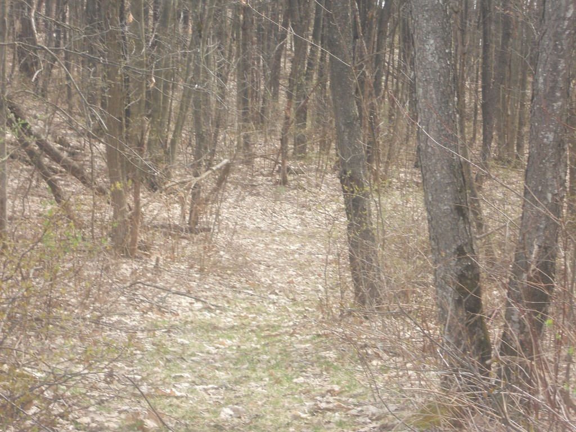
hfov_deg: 18.2
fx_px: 1797
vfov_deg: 13.7
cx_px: 288
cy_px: 216
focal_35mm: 108
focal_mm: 19.6
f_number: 5.9
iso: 80
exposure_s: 1/60
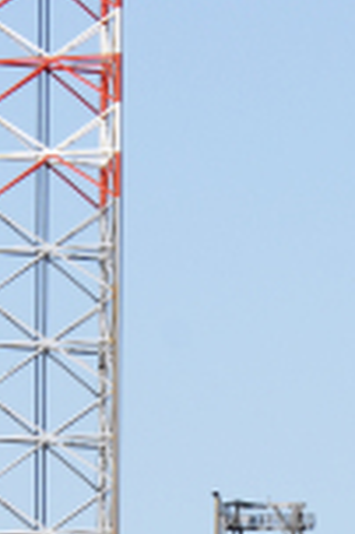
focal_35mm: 800
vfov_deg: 2.6
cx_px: 288
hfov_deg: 1.7
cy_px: 685
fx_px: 11859
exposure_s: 1/320
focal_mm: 135
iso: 100
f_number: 9
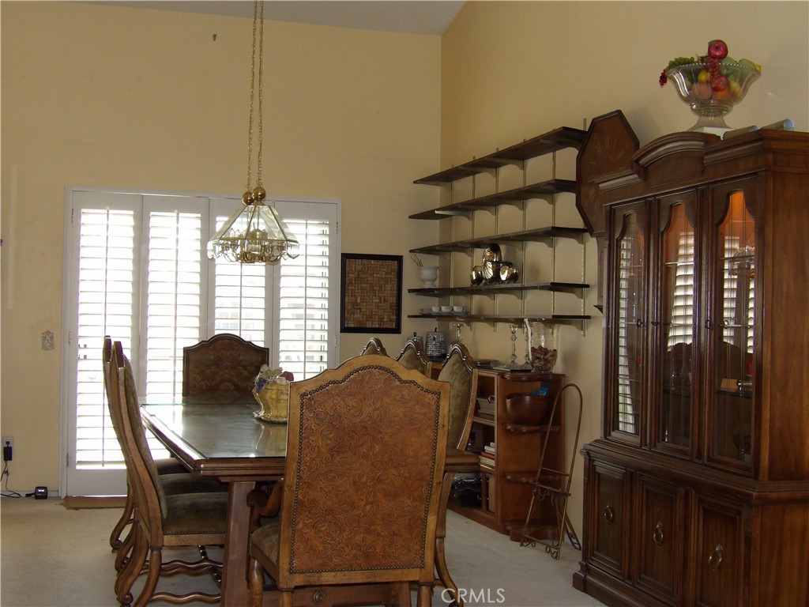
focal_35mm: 46
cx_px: 404
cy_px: 304
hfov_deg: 41.2
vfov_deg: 31.5
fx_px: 1075
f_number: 3.8
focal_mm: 8.2
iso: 200
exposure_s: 1/20
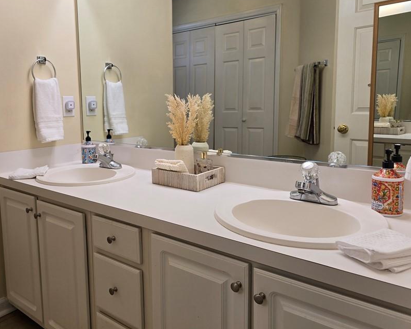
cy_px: 142
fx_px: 353
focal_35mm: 29
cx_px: 156
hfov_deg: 59.7
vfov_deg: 49.8
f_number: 1.7
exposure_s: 1/120
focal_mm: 6.3
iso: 80
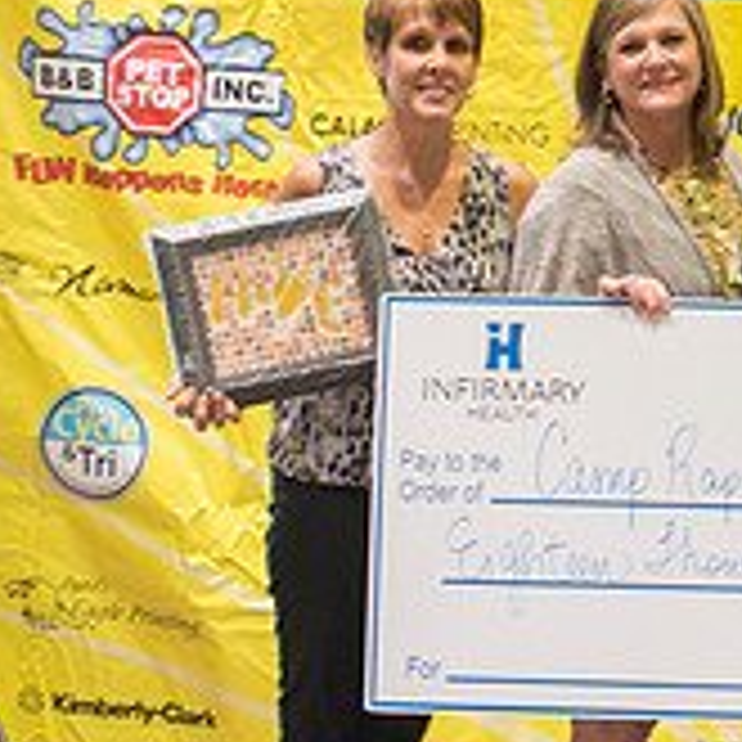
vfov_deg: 13.0
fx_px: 3250
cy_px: 184
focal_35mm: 134
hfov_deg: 12.8
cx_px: 850
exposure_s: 1/15
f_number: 4.5
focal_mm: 30
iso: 500
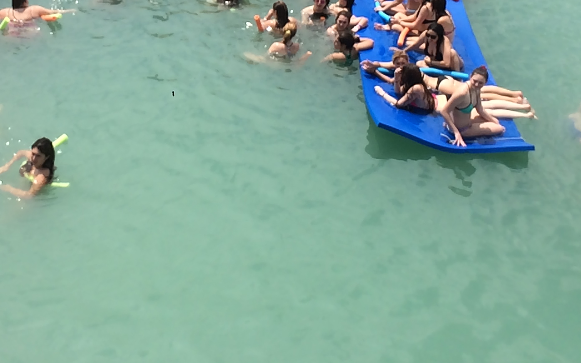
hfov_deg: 37.2
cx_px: 202
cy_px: 13
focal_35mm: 54
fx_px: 855
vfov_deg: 23.1
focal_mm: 4.15
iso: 32
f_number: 2.2
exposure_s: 1/3195
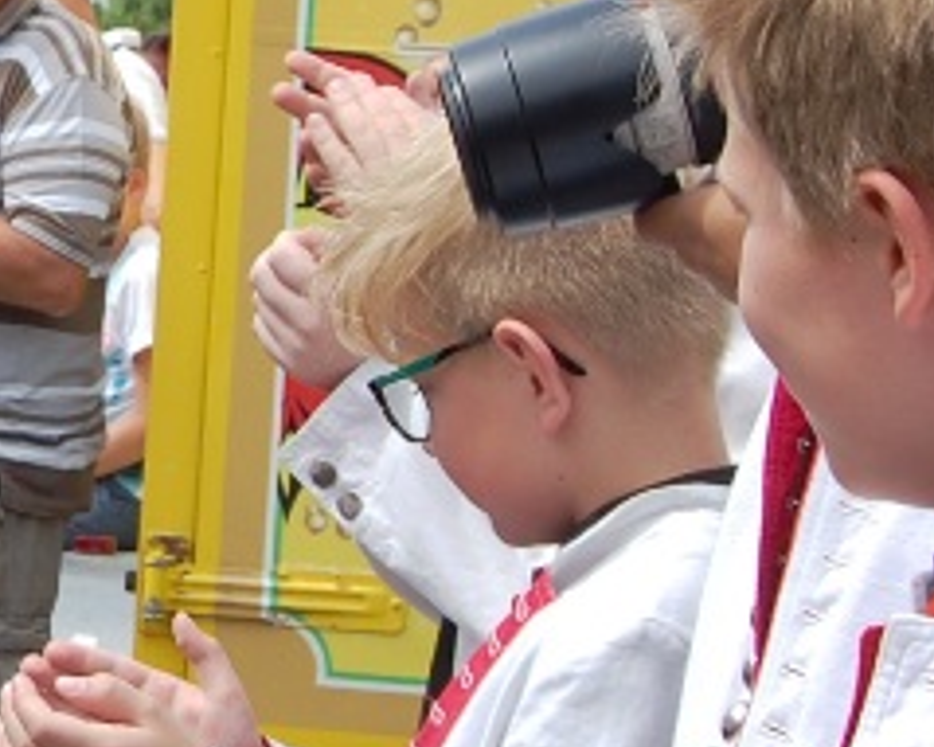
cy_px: 196
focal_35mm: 219
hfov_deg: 8.6
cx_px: -598
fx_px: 6061
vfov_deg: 7.0
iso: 200
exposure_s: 1/250
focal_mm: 31
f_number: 8
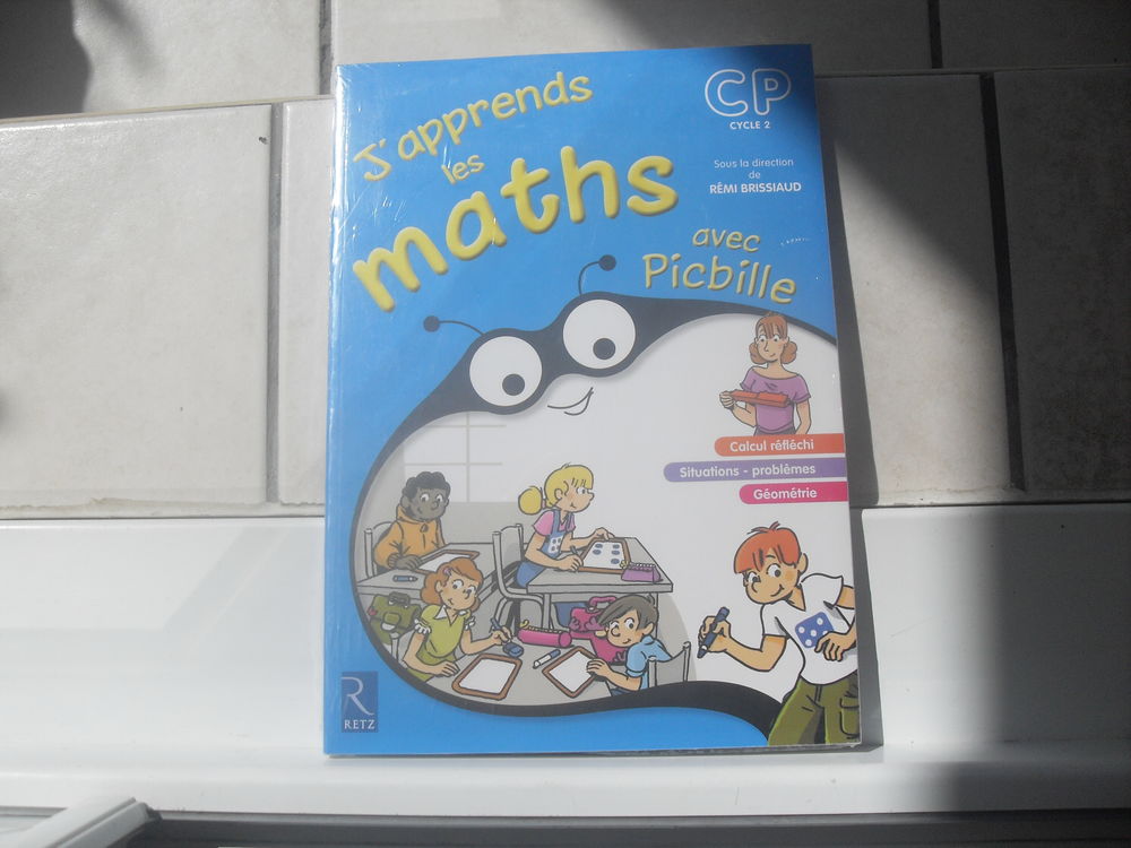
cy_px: 424
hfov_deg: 50.1
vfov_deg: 38.7
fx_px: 1209
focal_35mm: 37
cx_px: 566
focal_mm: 6.3
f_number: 8.9
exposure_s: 1/350
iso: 80
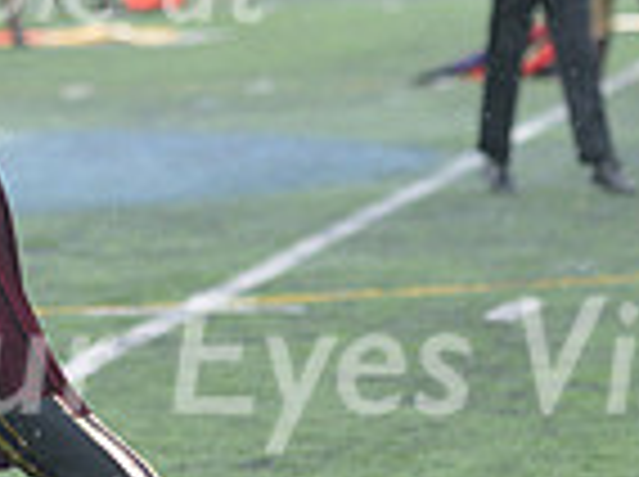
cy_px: 56
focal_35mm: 394
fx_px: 7261
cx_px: -40
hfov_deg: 5.0
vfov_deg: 3.8
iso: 1250
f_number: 2.8
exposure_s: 1/1000
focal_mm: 100
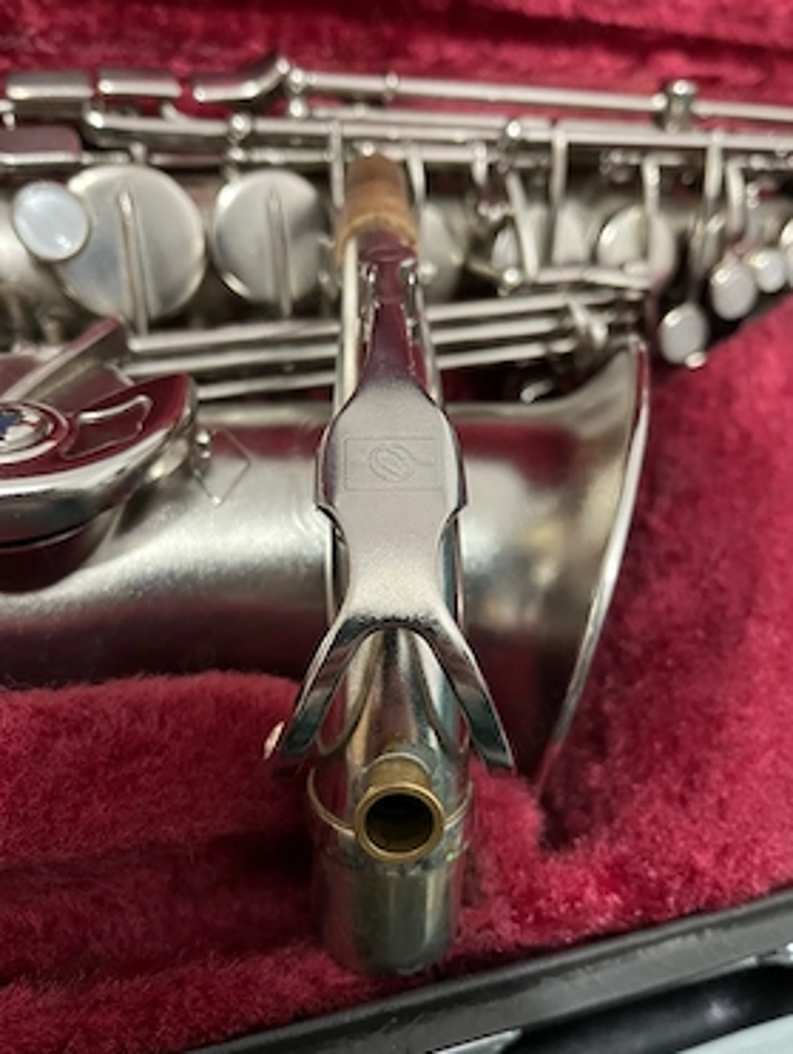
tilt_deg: -54.1
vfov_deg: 63.4
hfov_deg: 49.8
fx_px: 854
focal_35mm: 28
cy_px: 523
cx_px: 404
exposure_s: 1/33
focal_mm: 5.1
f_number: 1.6
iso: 400
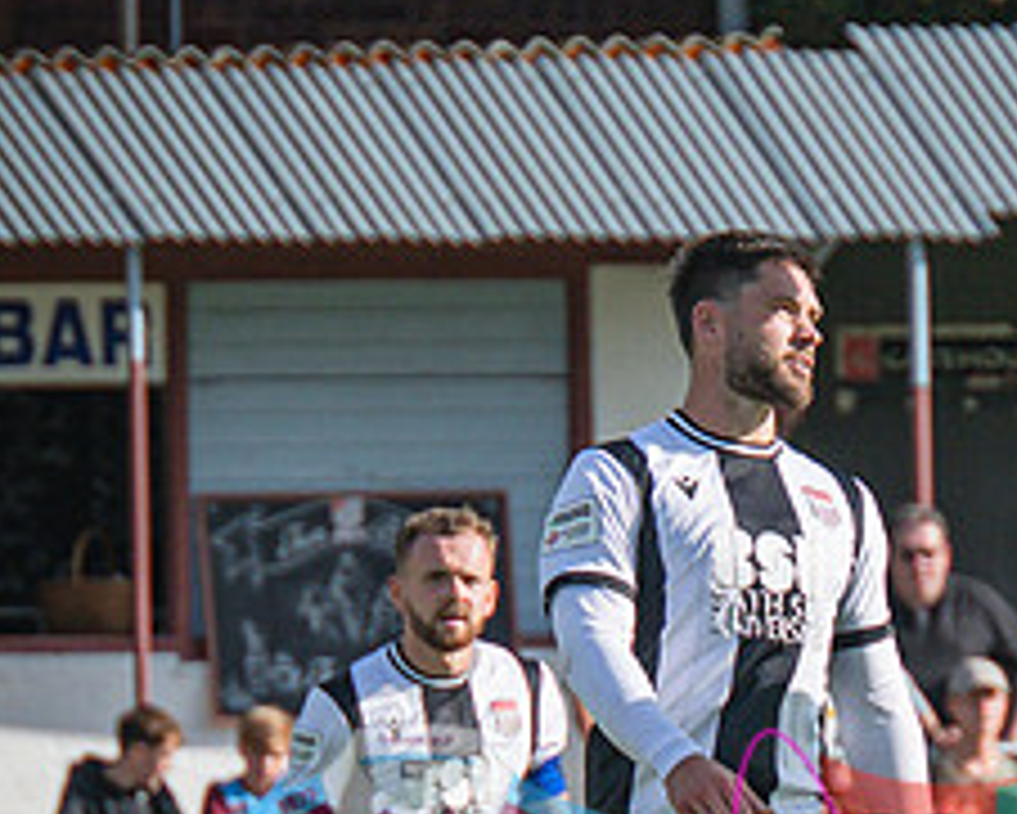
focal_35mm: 777
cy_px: 590
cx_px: 806
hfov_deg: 2.5
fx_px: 23397
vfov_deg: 2.0
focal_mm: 115
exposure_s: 1/2000
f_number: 4
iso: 200
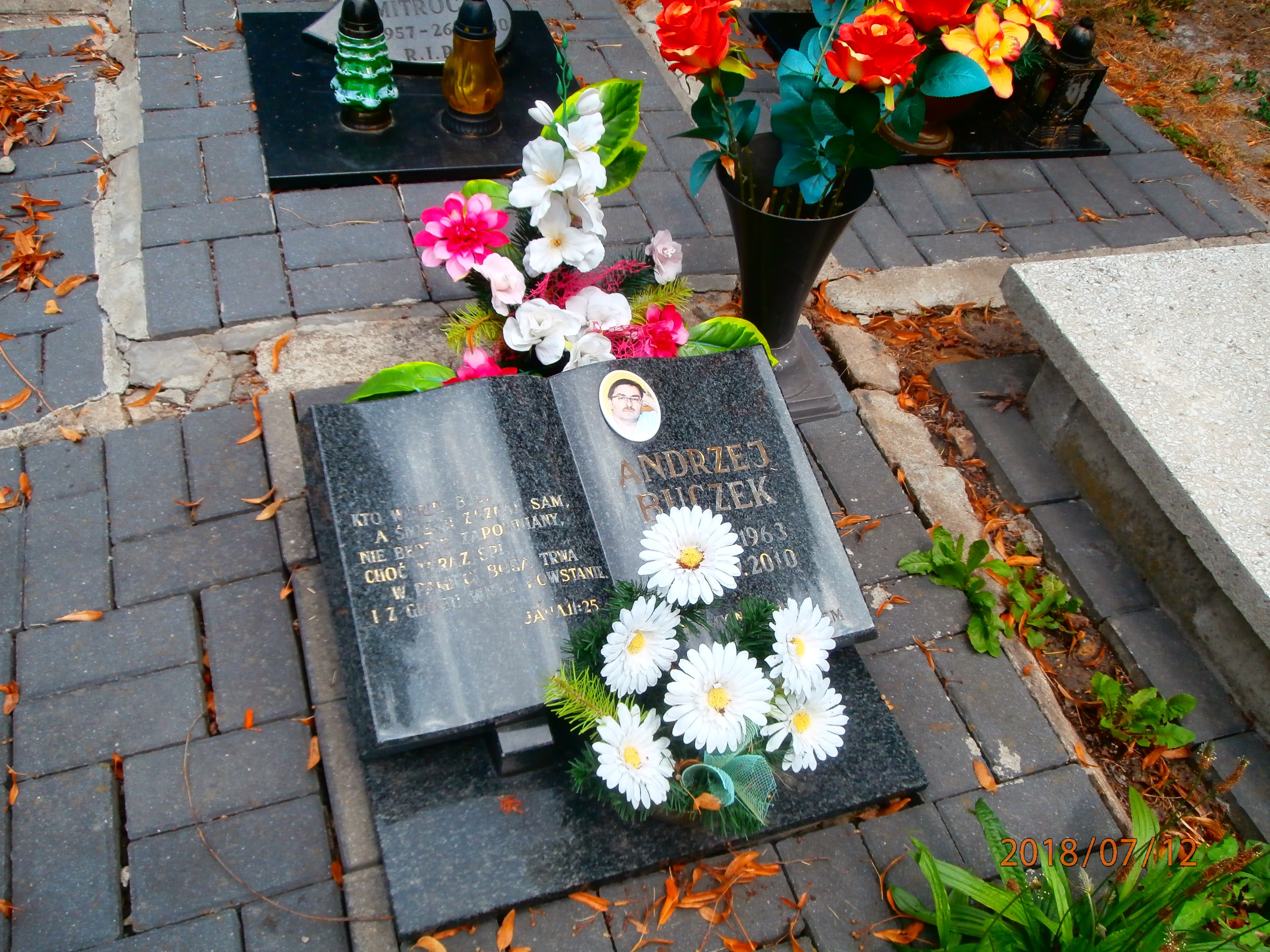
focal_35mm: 30
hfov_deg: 60.0
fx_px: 1101
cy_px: 476
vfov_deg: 46.8
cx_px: 635
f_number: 3.5
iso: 100
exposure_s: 1/320
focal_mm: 5.36
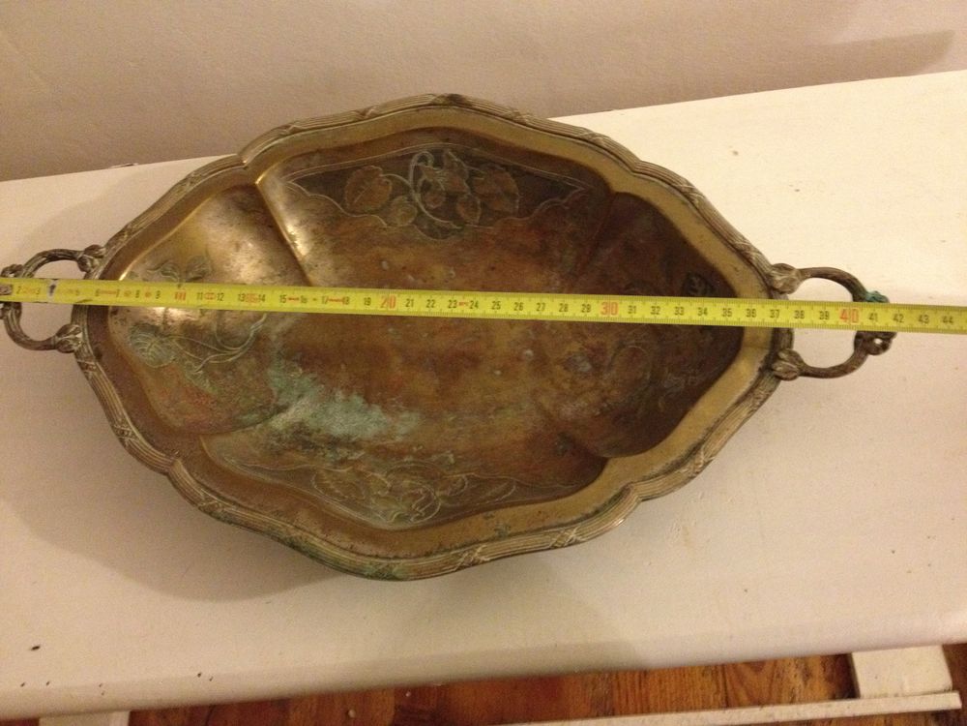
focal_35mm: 35
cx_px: 484
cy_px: 363
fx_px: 978
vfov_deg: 40.7
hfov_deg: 52.6
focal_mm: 4.28
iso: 500
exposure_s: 1/15
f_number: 2.4
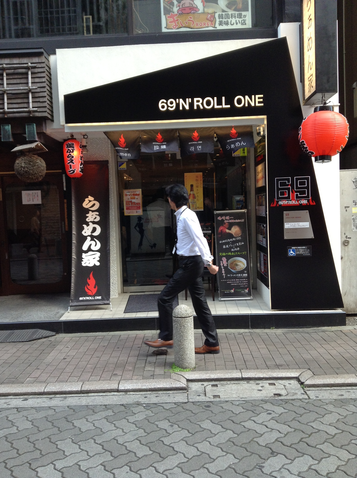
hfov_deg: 42.8
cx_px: 178
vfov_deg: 55.4
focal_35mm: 33
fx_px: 455
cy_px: 239
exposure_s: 1/120
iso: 40
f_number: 2.4
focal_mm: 3.3
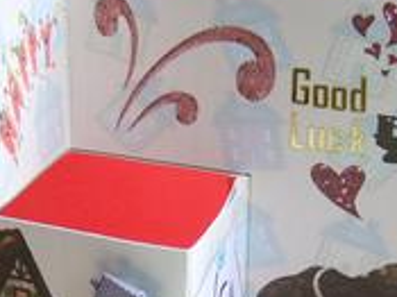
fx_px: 1031
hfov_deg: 21.8
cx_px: 218
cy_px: 311
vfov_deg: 16.0
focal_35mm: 90
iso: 50
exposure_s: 1/60
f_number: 2.8
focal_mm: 5.8
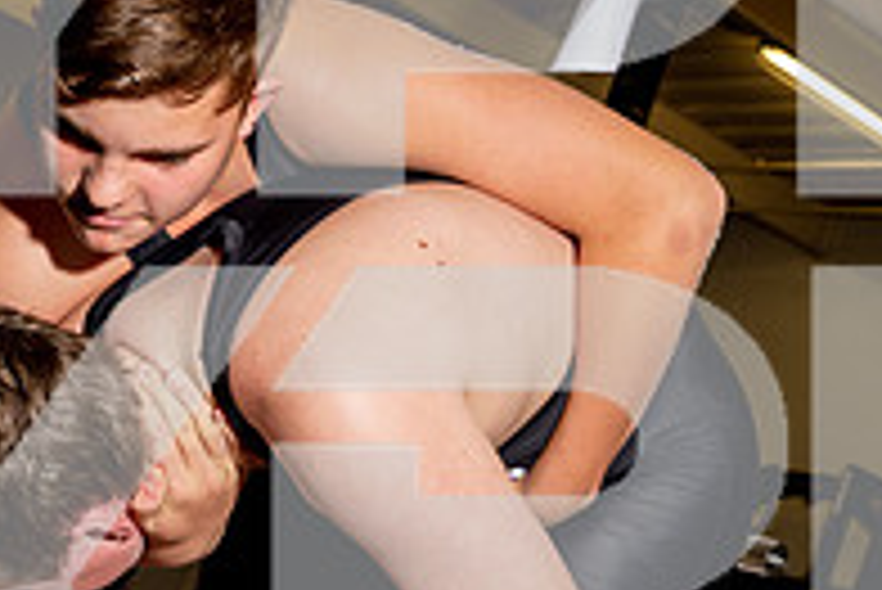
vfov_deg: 18.2
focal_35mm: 74
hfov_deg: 26.8
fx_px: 1814
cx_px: 184
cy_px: 507
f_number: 5
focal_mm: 25
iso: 500
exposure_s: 1/250
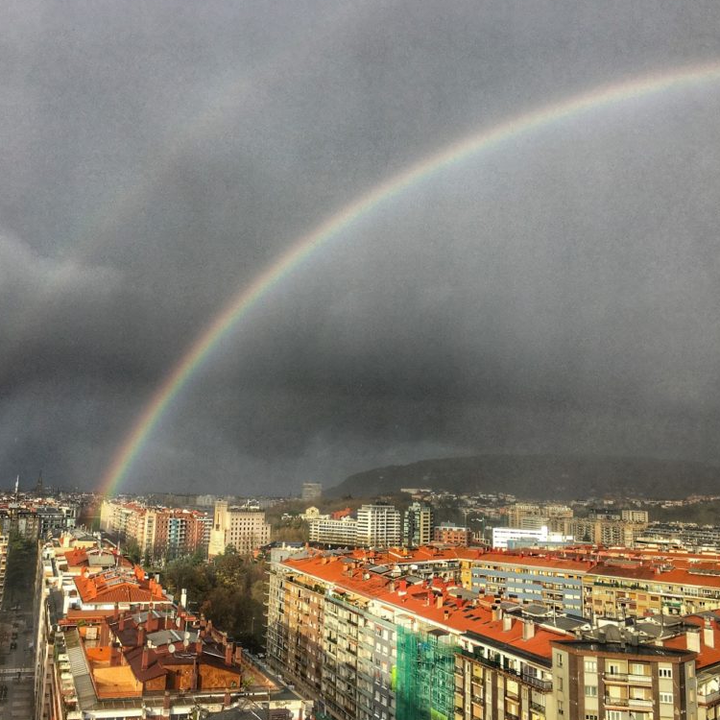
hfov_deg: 47.1
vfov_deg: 47.2
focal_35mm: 35
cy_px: 354
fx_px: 824
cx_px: 316
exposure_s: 1/1026
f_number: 2.2
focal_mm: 4.15
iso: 25
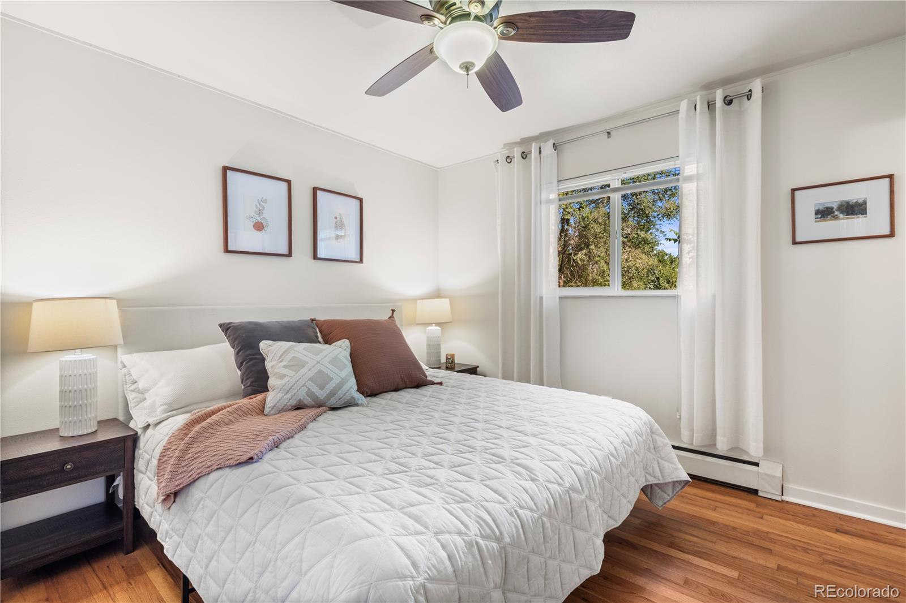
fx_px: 403
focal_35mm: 16
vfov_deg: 73.7
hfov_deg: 96.7
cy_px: 302
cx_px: 453
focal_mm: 16
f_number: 11
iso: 250
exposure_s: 1/5
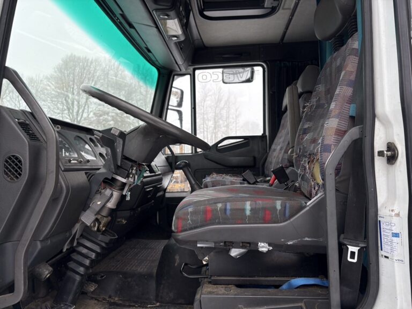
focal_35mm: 26
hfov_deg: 67.3
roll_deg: +0.0
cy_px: 154
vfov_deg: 53.1
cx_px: 206
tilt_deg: +2.3
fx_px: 309
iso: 50
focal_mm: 5.96
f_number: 1.6
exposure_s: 1/348
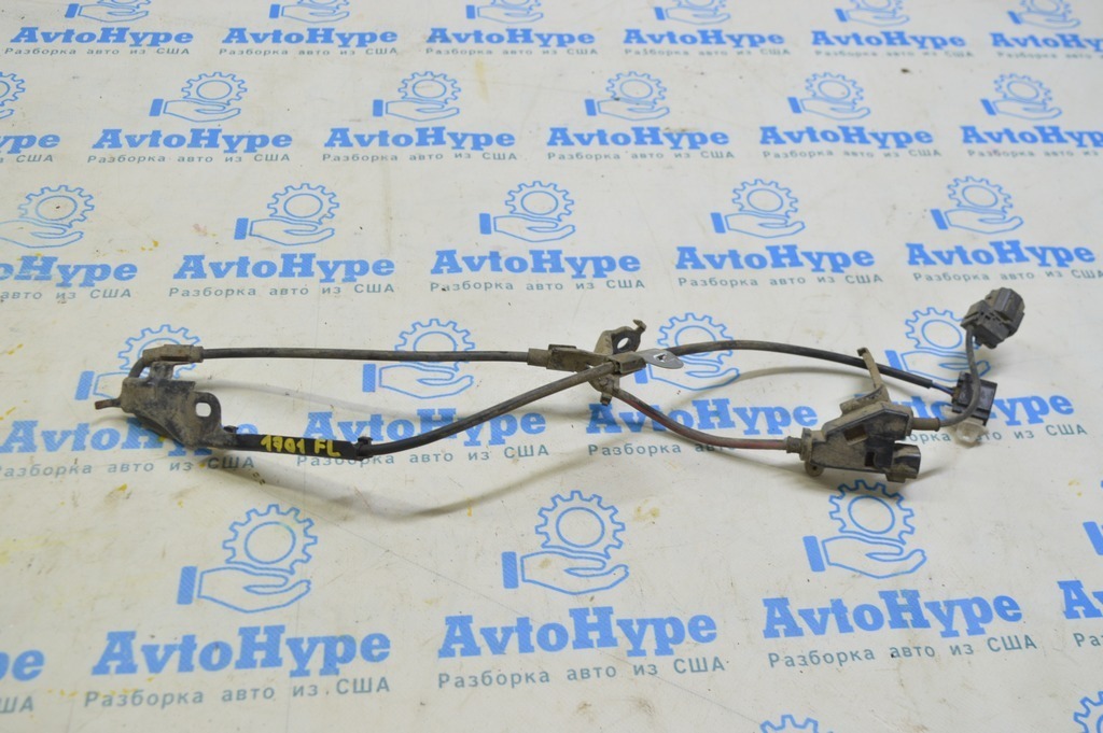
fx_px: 1102
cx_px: 552
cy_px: 366
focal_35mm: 36
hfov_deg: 53.2
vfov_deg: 36.8
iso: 400
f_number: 5.6
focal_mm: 24
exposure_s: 1/25
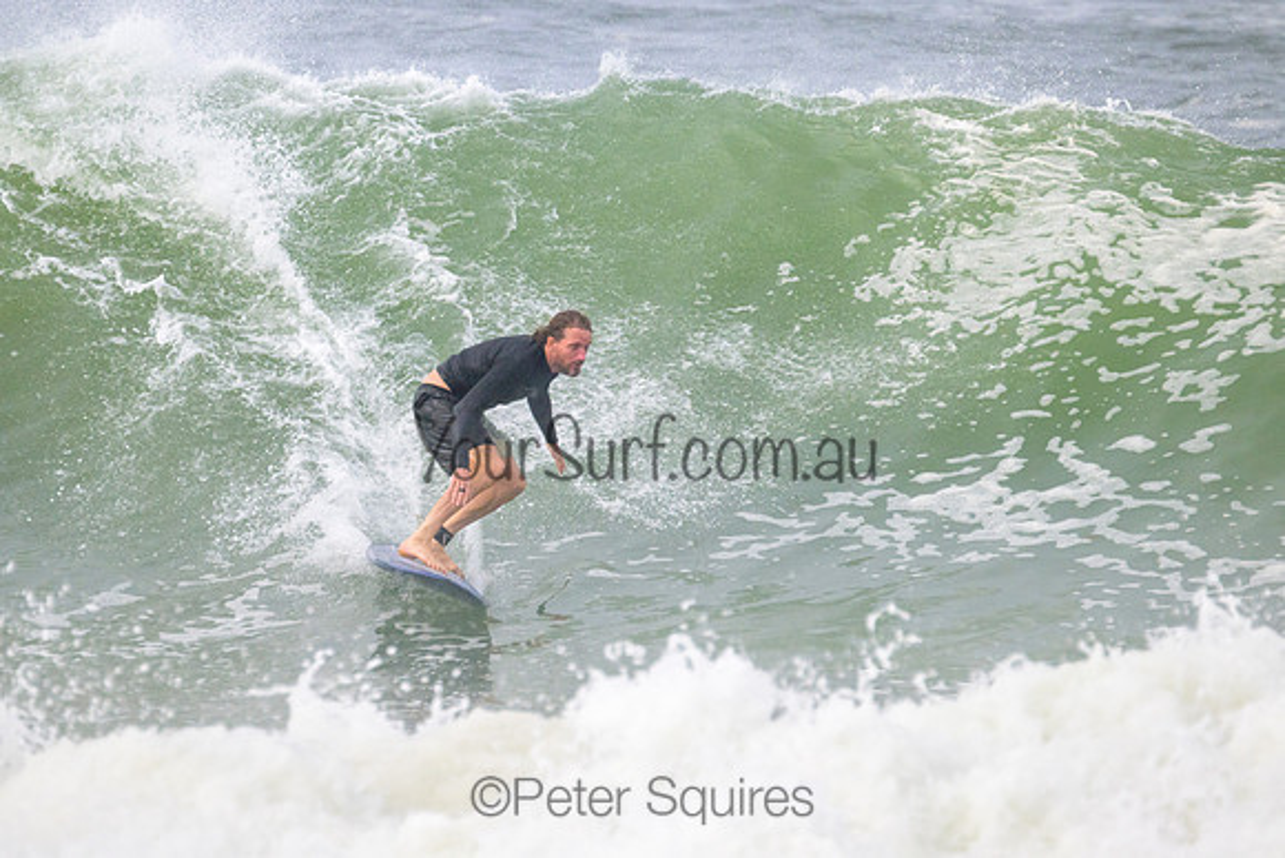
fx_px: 25251
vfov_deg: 1.9
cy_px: 376
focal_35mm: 707
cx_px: 564
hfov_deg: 2.9
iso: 2000
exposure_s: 1/2000
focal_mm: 630
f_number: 11
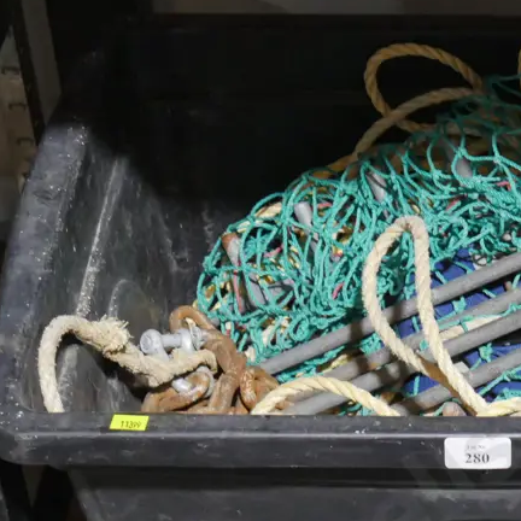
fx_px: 1856
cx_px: 593
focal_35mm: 109
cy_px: 377
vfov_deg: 15.9
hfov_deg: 15.5
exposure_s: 1/60
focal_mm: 26
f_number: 5.3
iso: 1600
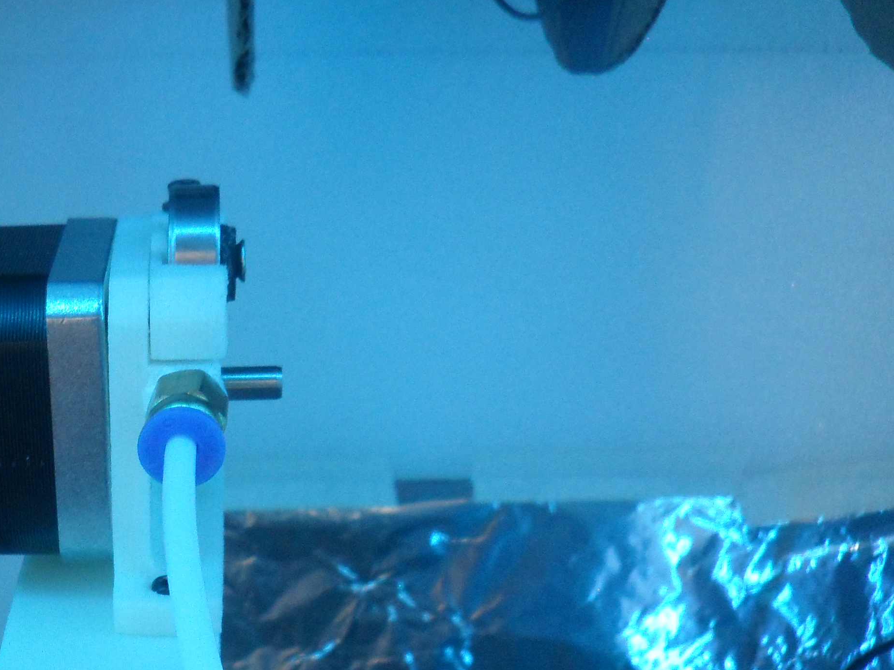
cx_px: 34
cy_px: 646
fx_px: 1679
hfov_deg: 28.3
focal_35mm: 65
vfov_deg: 21.9
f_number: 3.7
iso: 240
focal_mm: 5.3
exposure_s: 1/15
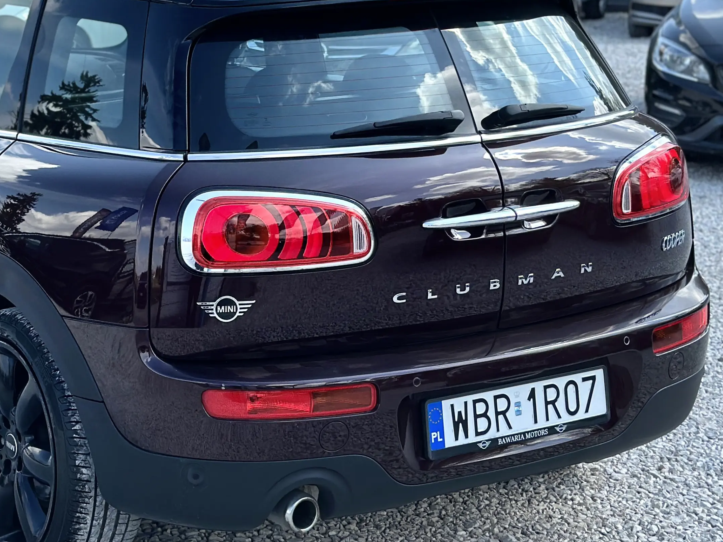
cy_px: 186
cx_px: 172
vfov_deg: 17.1
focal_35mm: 86
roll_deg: -1.0
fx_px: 1796
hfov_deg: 22.5
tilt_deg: -9.3
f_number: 1.78
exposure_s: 1/1453
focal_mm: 6.86
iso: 80
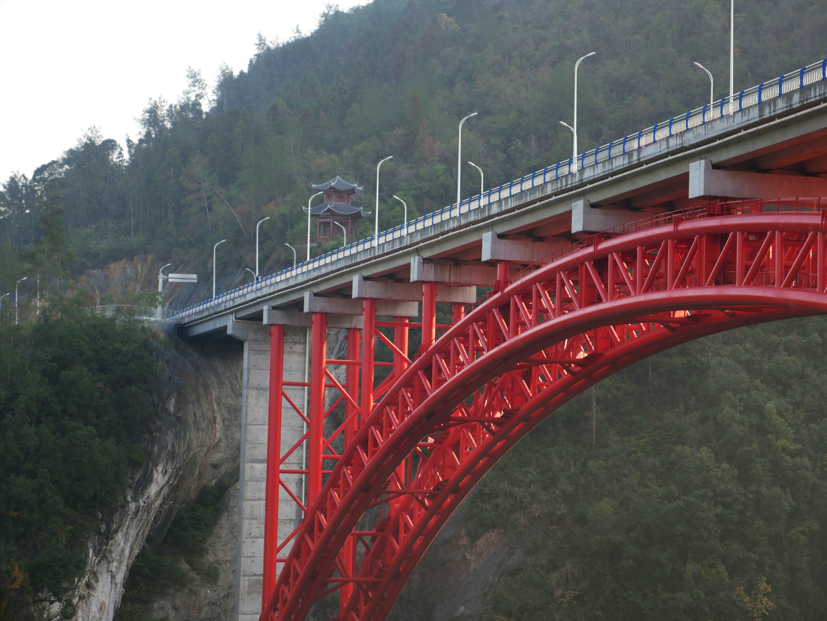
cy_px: 310
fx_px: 2008
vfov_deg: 17.6
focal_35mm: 84
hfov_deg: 23.3
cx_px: 414
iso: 200
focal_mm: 42
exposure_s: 1/125
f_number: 5.6
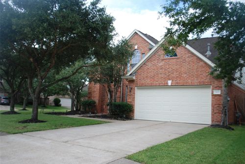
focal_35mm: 33
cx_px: 122
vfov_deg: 40.0
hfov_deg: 57.2
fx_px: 225
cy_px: 82
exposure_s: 1/500
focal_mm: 22
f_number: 4
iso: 125
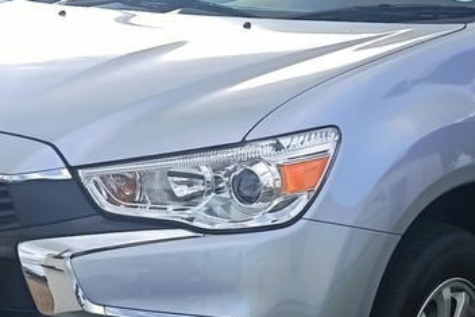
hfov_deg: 18.7
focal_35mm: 109
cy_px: 196
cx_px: 271
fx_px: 1439
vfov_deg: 12.6
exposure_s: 1/395
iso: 100
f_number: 1.75
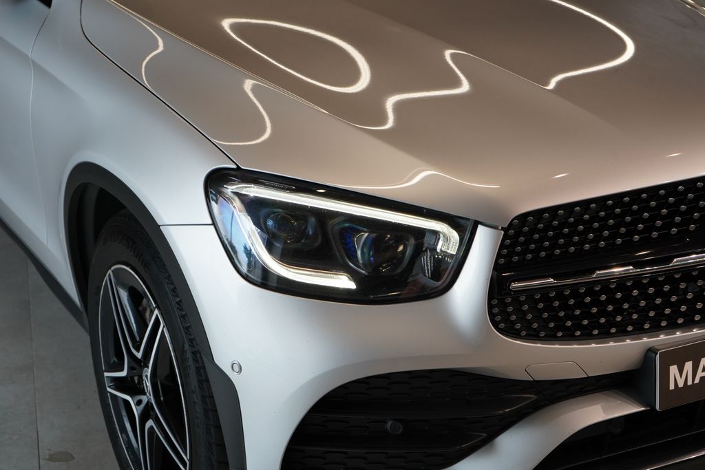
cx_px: 352
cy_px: 235
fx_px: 1332
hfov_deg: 29.7
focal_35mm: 68
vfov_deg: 20.0
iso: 1250
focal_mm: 68
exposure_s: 1/160
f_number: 5.6
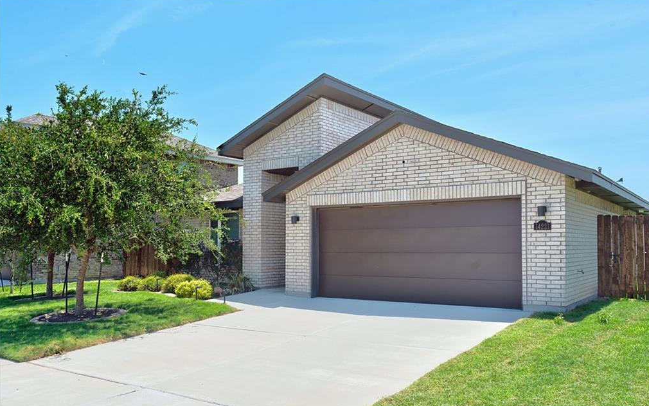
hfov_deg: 61.2
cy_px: 216
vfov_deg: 40.6
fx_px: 548
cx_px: 327
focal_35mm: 31
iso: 100
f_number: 7.1
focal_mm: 30
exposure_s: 1/500
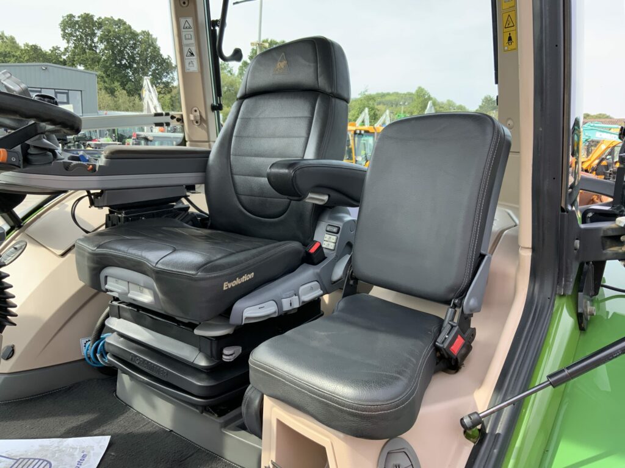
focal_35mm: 29
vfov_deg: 48.2
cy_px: 234
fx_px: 524
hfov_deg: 61.7
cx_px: 312
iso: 16
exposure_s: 1/217
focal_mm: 3
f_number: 1.8
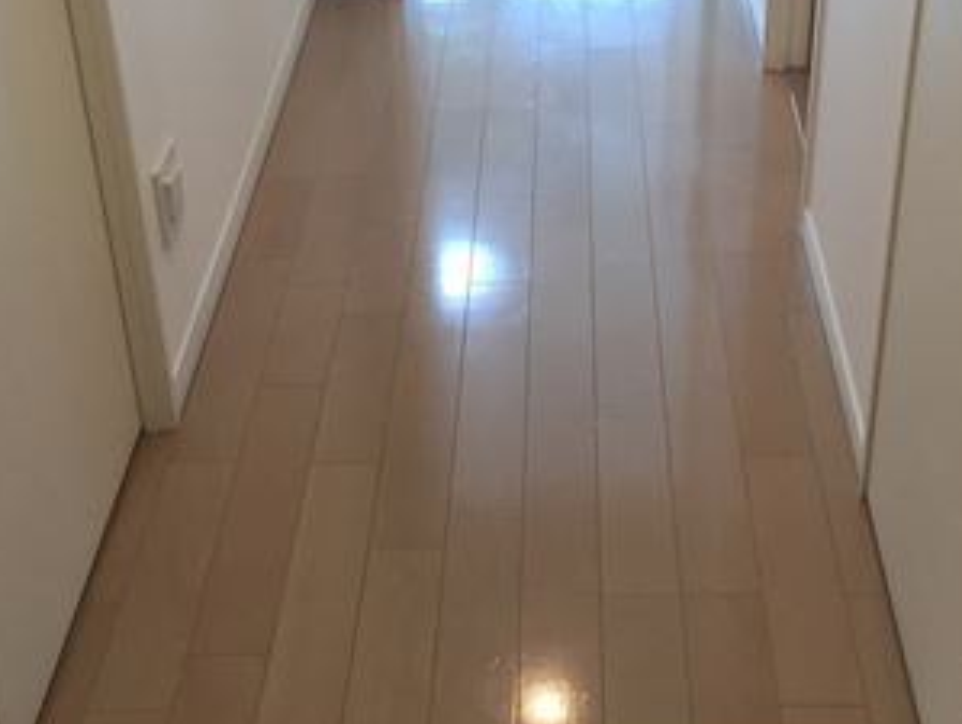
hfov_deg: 31.2
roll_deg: +4.1
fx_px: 1725
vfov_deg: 23.6
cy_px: 447
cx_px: 495
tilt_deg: -36.0
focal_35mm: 62
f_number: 2.2
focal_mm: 4.15
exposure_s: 1/30
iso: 50
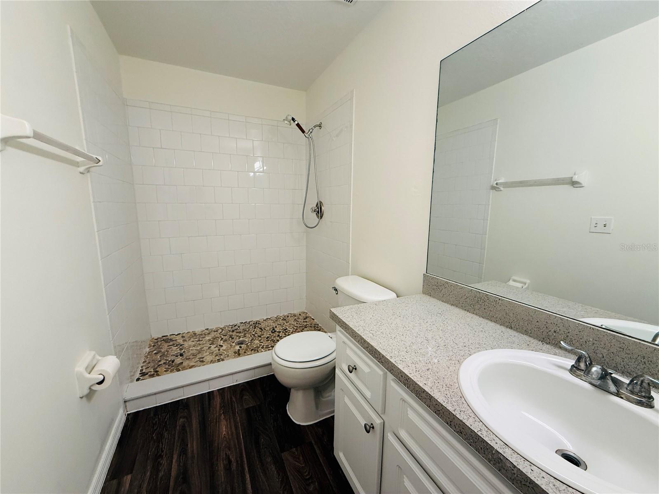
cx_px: 330
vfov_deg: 85.7
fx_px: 267
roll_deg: +0.0
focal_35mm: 14
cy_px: 247
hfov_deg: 102.1
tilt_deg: -8.4
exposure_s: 1/120
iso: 320
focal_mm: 2.22
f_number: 2.2
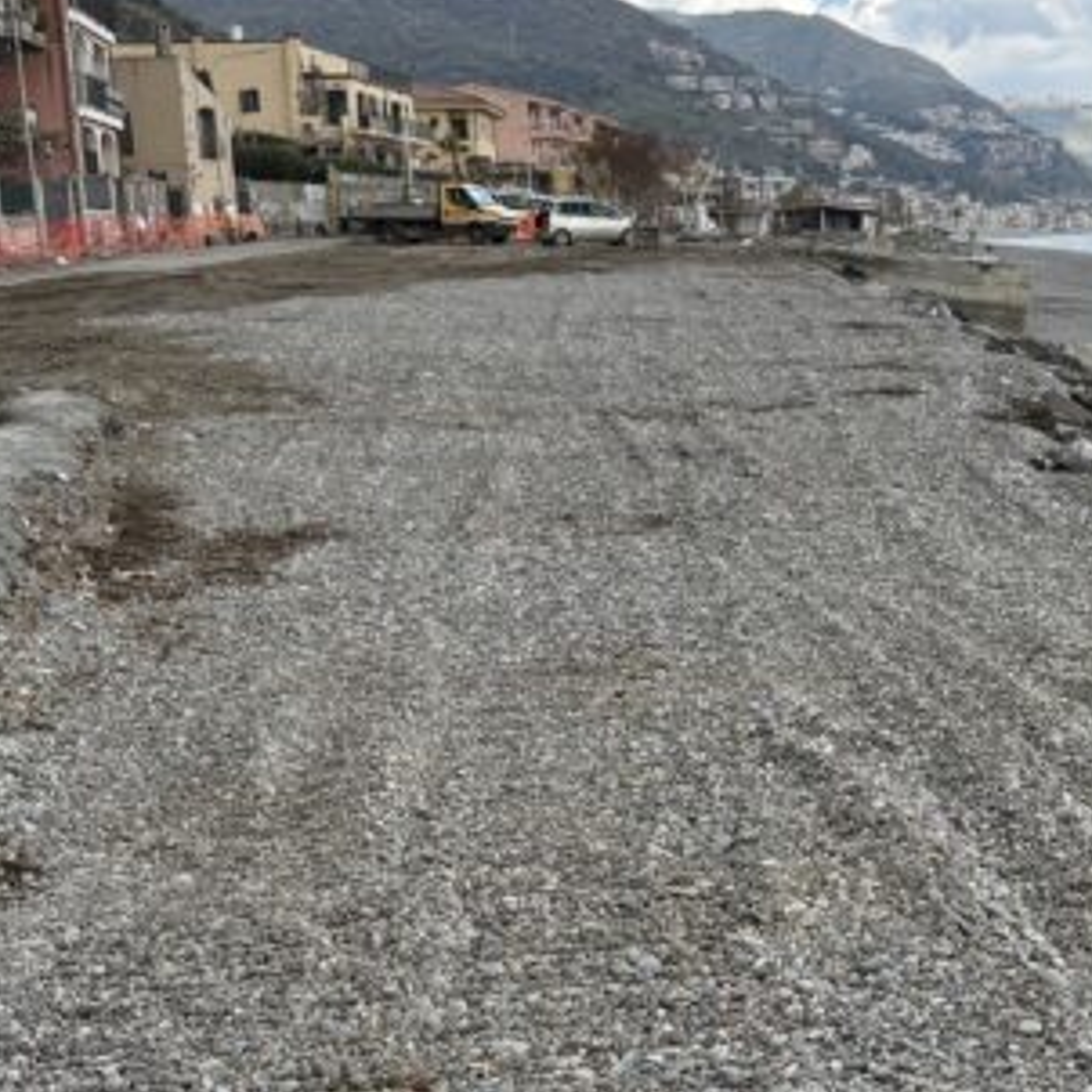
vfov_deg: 31.6
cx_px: 908
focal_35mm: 54
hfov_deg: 30.7
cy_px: 633
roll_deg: +1.3
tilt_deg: -11.6
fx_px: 1927
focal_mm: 6.76
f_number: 1.78
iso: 100
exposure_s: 1/2703
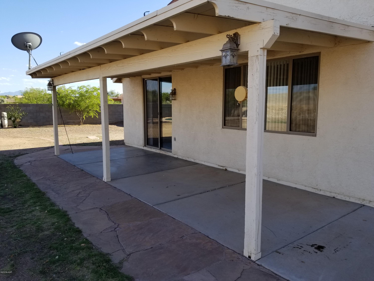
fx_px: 281
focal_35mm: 26
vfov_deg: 53.1
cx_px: 187
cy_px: 140
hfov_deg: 67.3
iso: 50
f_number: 1.7
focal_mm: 4.3
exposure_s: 1/1112
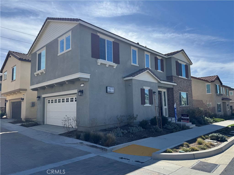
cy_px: 88
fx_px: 162
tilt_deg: +5.2
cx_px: 117
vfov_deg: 56.8
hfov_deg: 71.6
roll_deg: +0.6
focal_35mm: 24
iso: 80
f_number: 1.78
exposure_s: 1/5348
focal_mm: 6.76
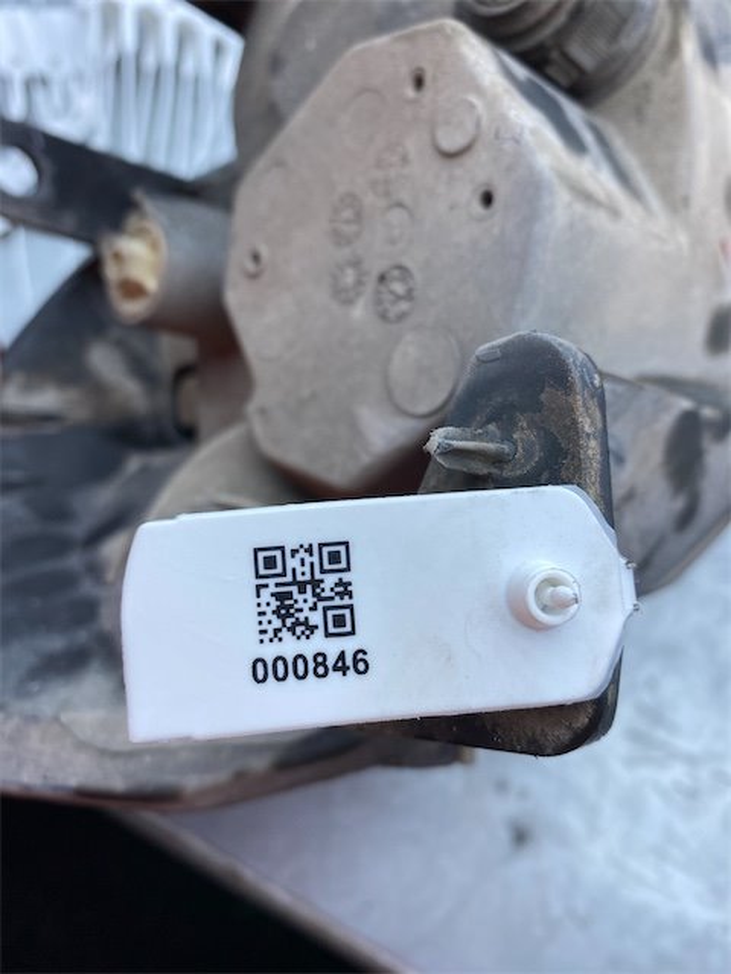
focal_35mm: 26
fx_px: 732
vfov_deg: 67.3
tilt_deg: -69.4
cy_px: 487
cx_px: 366
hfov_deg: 53.1
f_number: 1.8
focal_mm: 4.25
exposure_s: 1/738
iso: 32
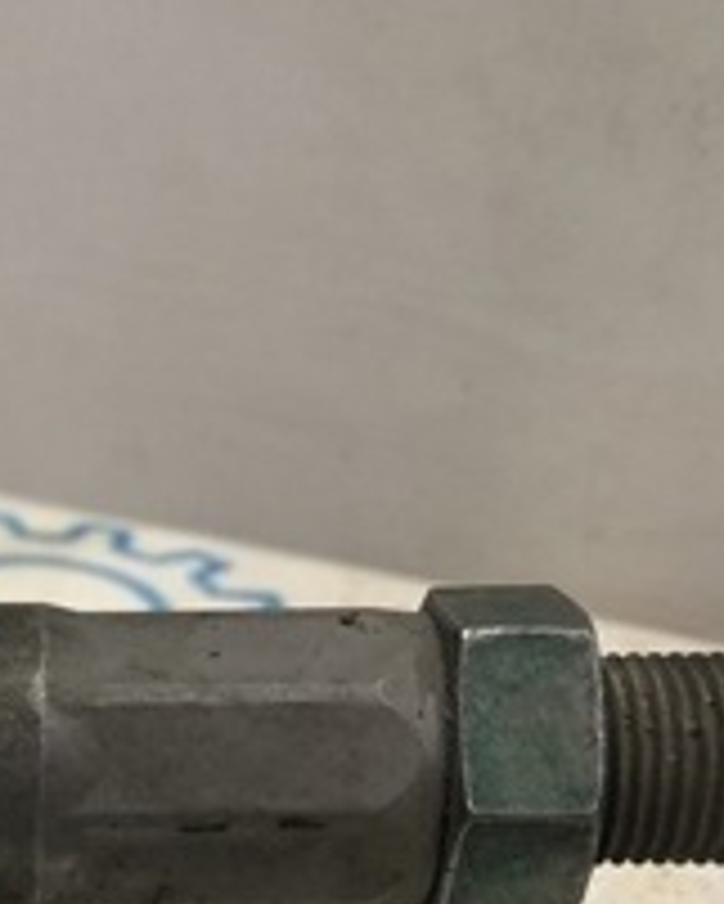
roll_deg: +0.0
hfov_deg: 16.2
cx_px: -351
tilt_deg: -35.4
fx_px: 2328
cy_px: 998
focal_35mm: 87
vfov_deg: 20.9
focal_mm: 4
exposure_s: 1/33
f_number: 1.8
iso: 32
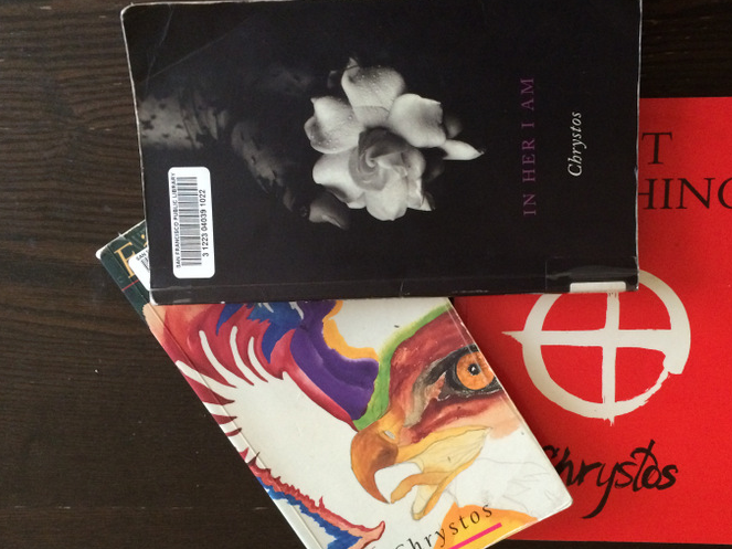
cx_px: 437
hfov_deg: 52.3
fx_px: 740
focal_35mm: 35
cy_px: 308
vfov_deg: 40.6
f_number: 2.2
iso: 320
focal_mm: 4.15
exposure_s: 1/20
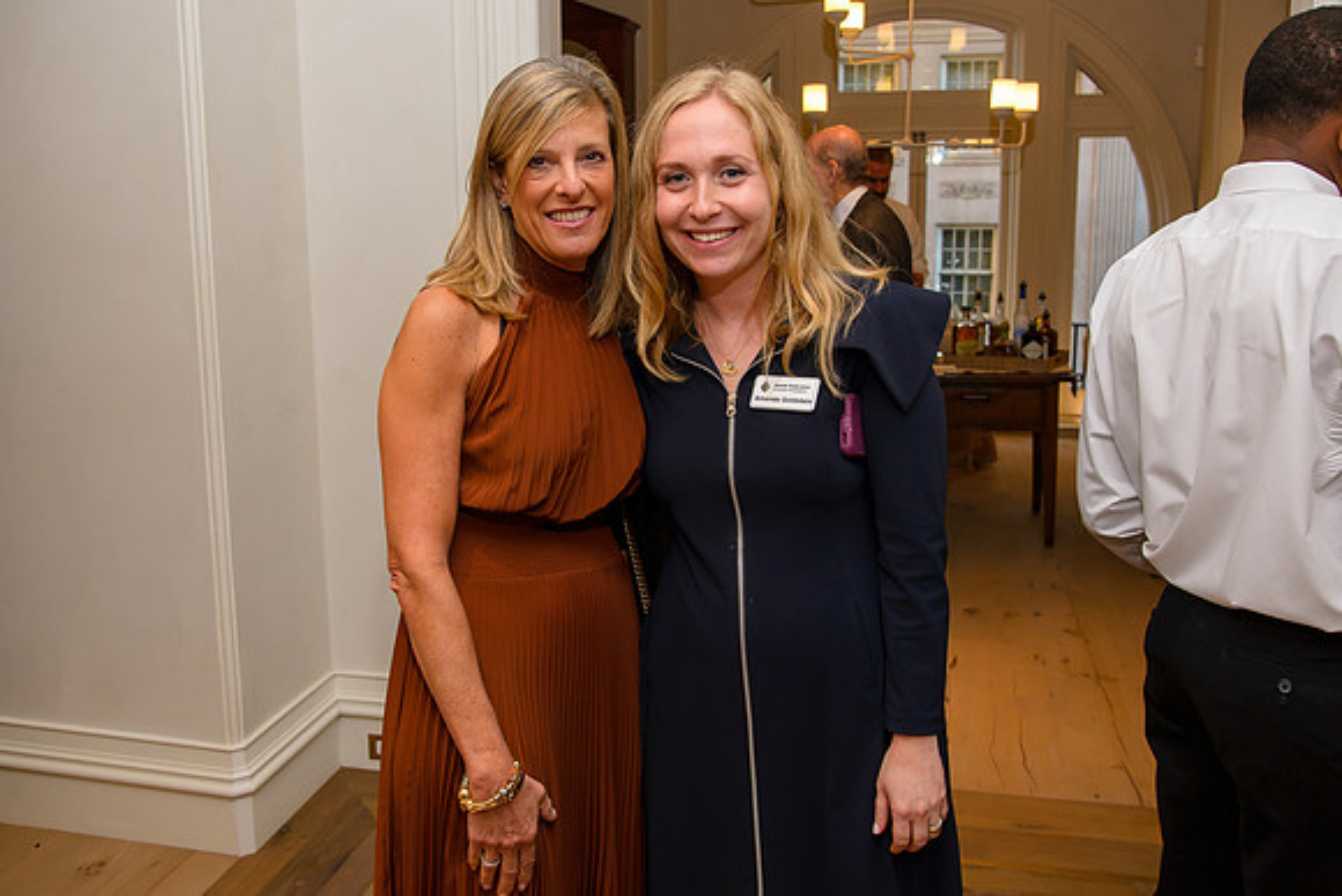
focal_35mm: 34
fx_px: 1258
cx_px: 661
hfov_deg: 56.2
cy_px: 403
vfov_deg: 39.2
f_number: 5.6
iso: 800
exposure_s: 1/40
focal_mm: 30
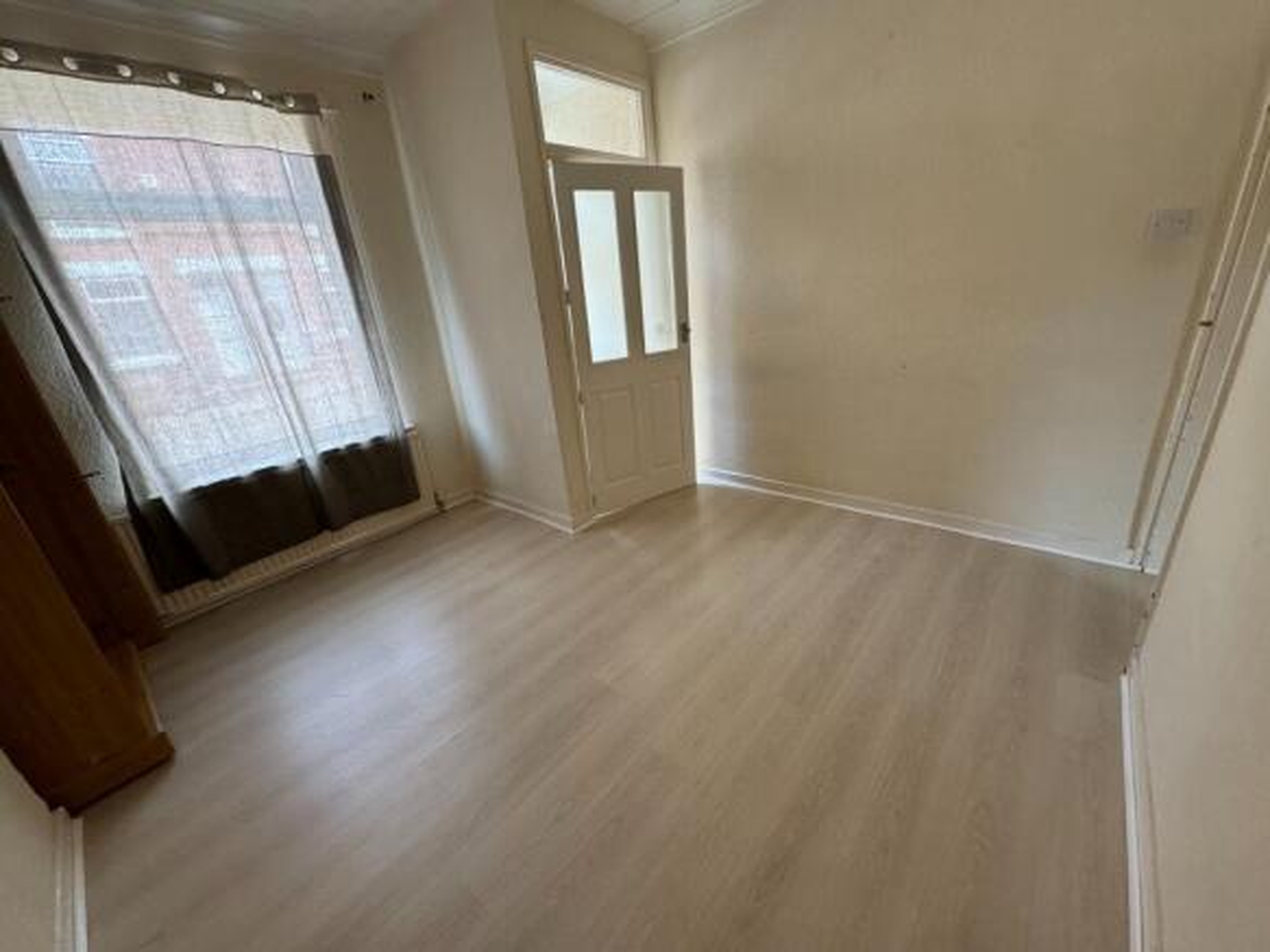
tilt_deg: -20.6
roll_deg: +5.7
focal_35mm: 14
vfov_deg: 85.7
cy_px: 476
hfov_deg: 102.1
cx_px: 635
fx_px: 514
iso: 250
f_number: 2.2
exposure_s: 1/99
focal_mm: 2.22
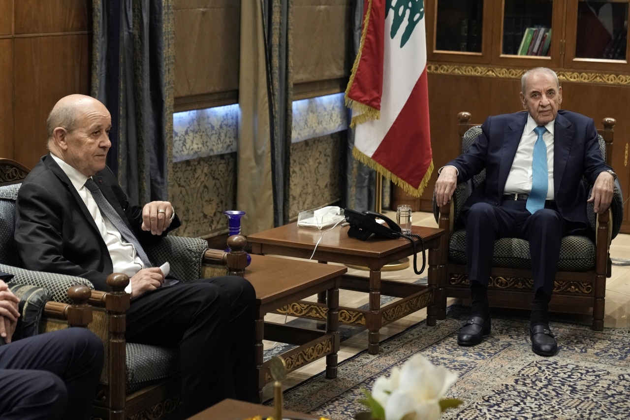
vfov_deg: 23.0
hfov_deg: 33.9
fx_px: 1032
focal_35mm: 59
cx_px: 315
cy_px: 210
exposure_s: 1/100
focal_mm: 59
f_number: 3.2
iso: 3200
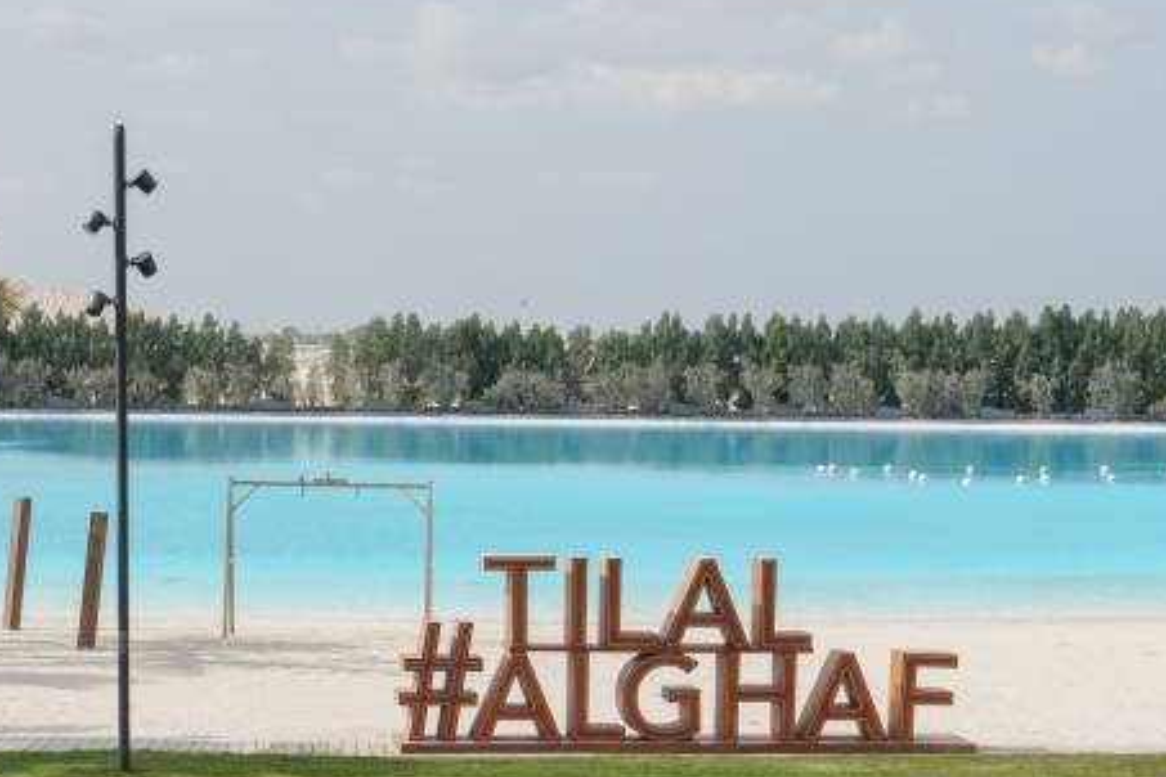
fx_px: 3433
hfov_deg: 19.3
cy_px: 823
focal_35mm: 106
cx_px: 548
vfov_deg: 12.7
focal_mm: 48
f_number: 11
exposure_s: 1/250
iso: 100
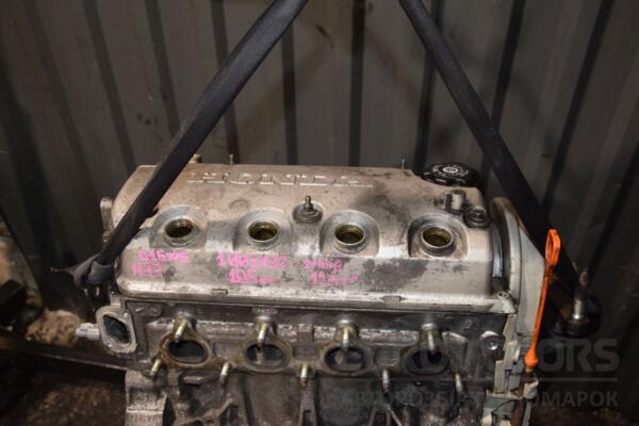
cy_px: 213
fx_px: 586
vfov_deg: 40.0
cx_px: 320
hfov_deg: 57.2
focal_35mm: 33
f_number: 5
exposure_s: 1/60
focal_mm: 22
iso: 800
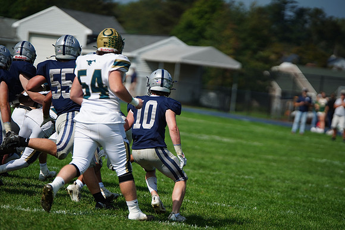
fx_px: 2368
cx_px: 172
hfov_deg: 8.3
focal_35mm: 247
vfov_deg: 5.6
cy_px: 115
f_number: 2.8
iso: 400
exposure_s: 1/8000
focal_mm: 247
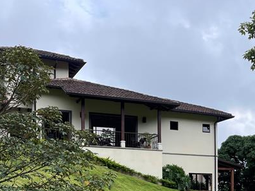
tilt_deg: -1.0
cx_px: 244
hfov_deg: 27.6
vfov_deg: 21.0
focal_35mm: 67
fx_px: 494
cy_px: 203
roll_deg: -0.7
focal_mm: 5.1
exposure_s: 1/796
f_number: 1.6
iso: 32
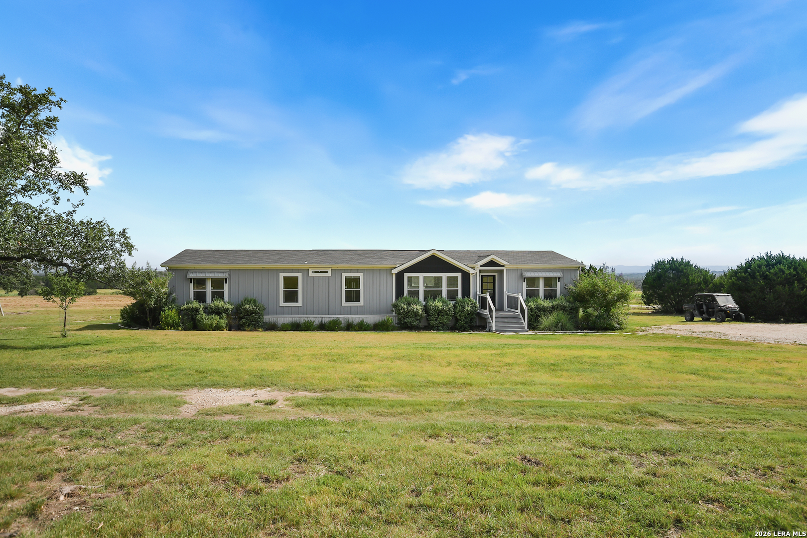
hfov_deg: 73.7
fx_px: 538
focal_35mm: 24
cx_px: 404
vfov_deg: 53.1
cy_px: 269
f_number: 5
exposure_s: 1/640
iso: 125
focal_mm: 16
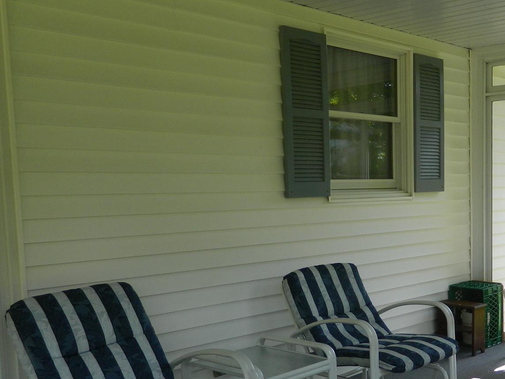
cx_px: 382
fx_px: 656
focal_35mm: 45
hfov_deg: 40.8
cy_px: 263
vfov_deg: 31.8
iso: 80
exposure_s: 1/200
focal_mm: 4.5
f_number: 3.1
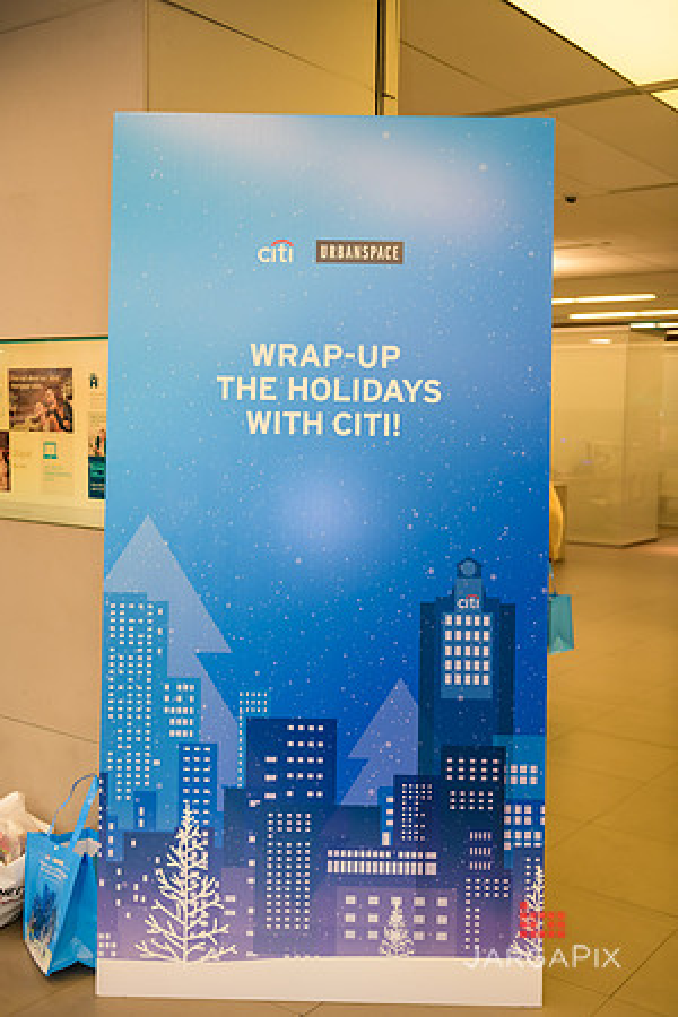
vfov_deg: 50.7
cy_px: 508
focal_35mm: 38
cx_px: 339
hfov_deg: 35.1
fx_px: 1073
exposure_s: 1/125
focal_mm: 38
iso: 800
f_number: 3.2
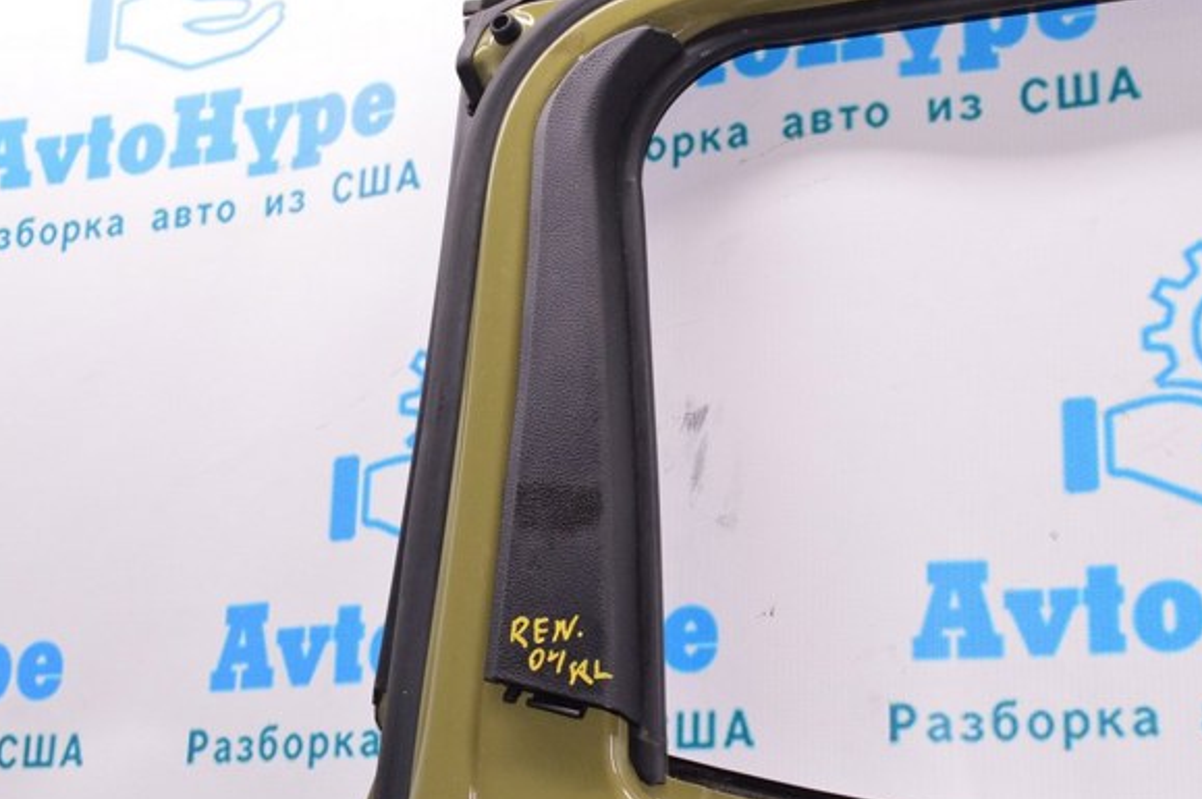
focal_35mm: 63
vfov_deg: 21.5
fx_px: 2102
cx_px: 614
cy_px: 437
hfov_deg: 31.9
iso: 1600
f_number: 8
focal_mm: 38
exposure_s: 1/100
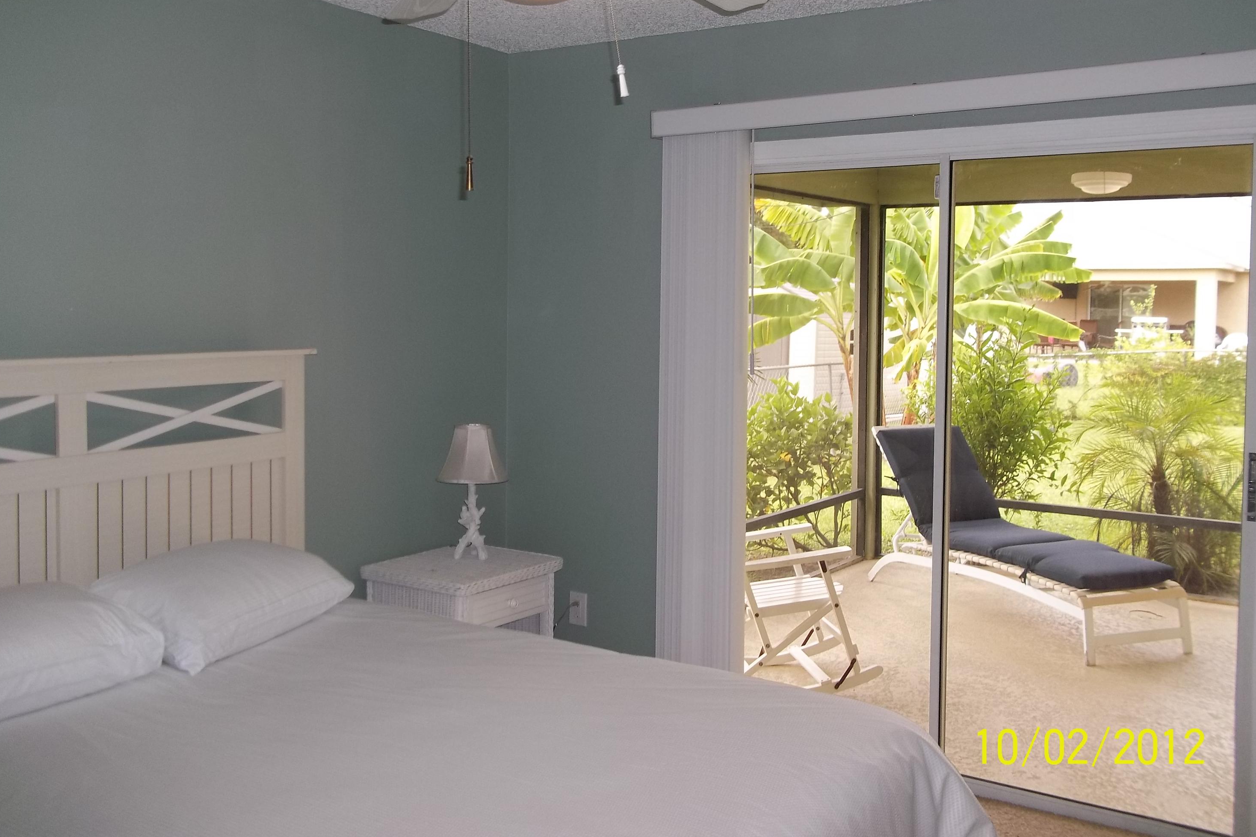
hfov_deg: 55.8
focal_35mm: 34
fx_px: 1186
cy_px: 382
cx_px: 629
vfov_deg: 38.9
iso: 80
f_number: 2.9
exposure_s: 1/50
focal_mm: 5.7
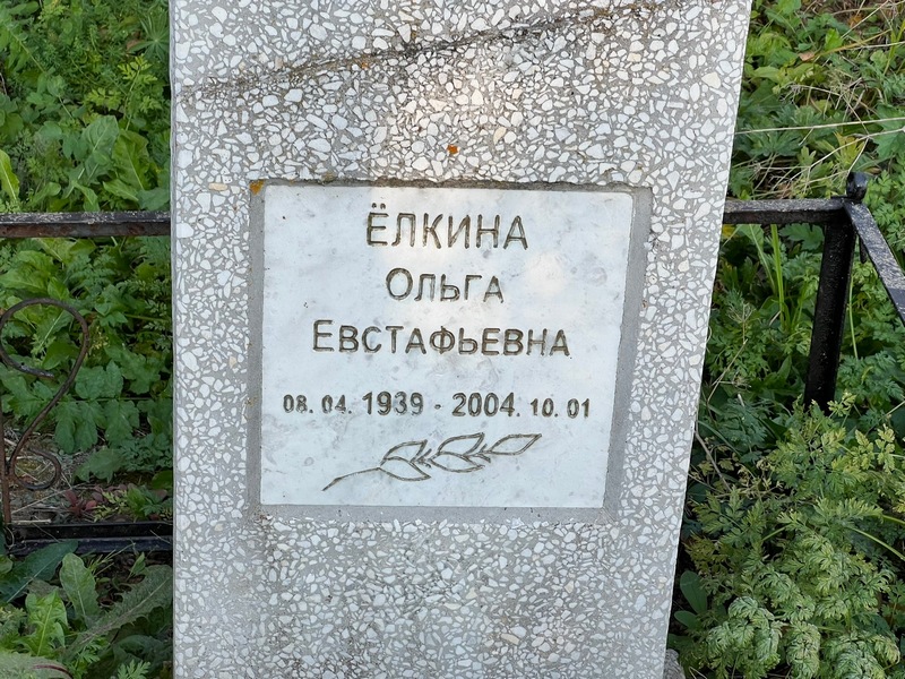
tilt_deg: -27.7
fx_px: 2013
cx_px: 452
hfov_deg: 25.3
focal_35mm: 77
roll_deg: -2.3
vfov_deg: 19.1
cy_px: 340
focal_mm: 9
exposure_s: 1/153
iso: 32
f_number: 2.8
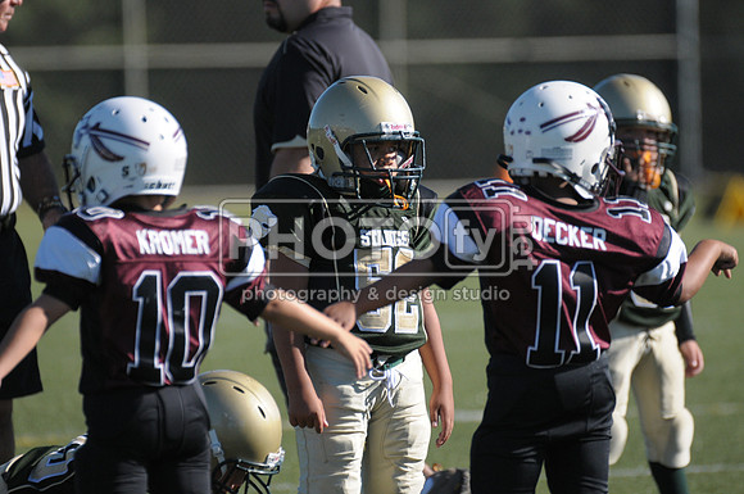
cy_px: 247
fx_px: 12383
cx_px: 372
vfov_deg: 2.3
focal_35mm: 600
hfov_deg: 3.4
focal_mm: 400
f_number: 4
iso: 640
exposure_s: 1/3200
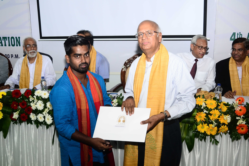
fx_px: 301
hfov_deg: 45.0
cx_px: 124
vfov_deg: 30.8
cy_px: 83
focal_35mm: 44
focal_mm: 29
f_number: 5.6
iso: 800
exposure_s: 1/125
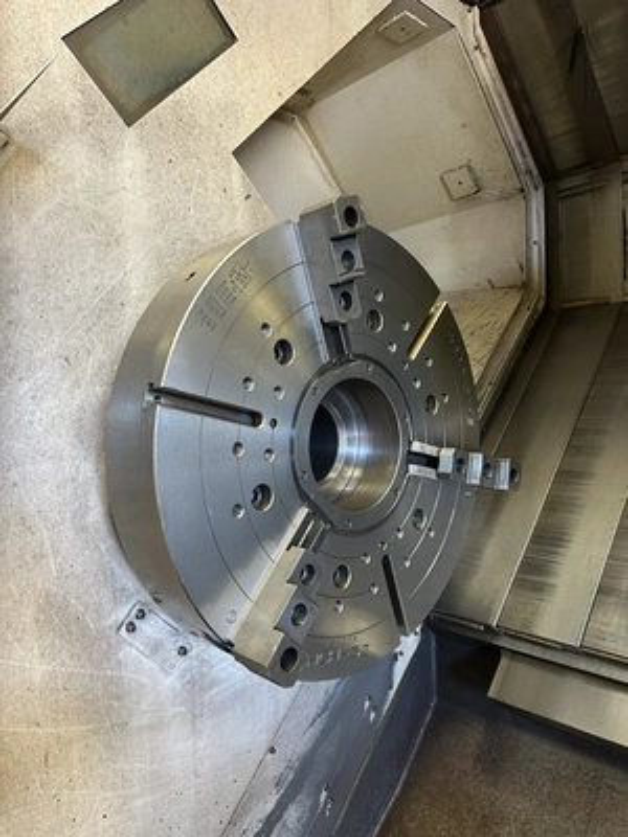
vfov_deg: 71.6
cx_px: 314
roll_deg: +1.4
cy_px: 418
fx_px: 581
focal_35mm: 24
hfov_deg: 56.8
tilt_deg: -0.4
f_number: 1.78
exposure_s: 1/78
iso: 250
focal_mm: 6.86
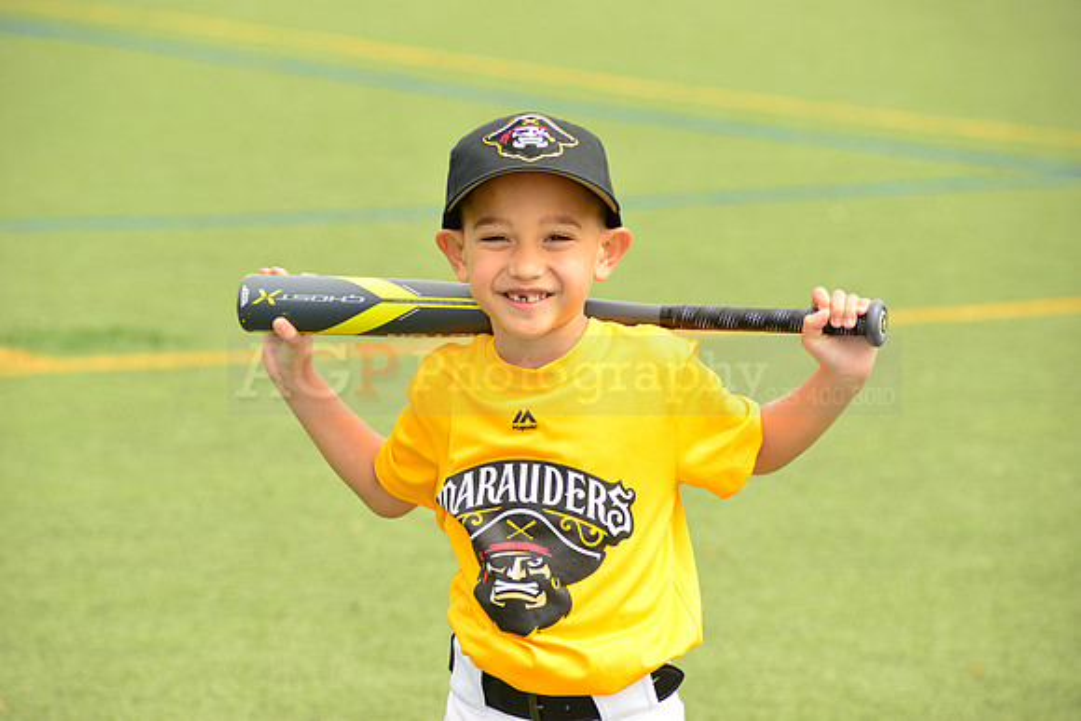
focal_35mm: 185
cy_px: 360
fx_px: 5556
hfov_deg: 11.1
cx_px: 540
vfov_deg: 7.4
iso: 200
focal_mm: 185
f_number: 9
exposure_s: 1/250
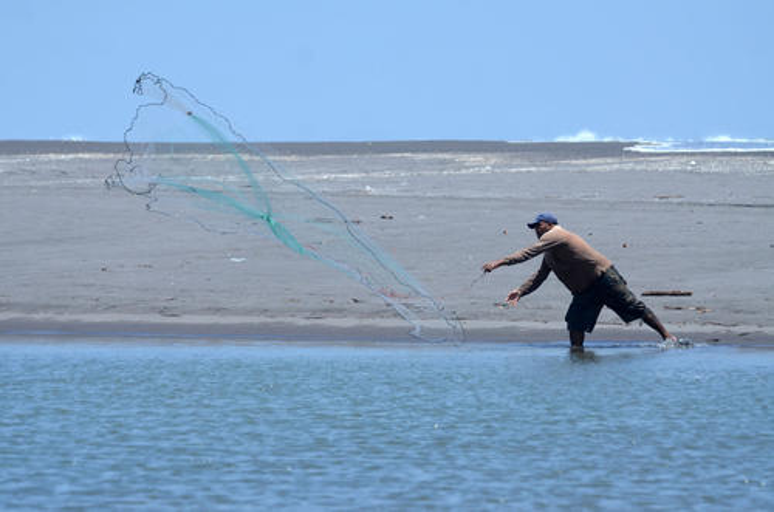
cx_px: 387
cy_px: 256
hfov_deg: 6.9
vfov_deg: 4.6
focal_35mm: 300
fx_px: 6436
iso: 200
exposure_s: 1/1250
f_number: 5.3
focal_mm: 200
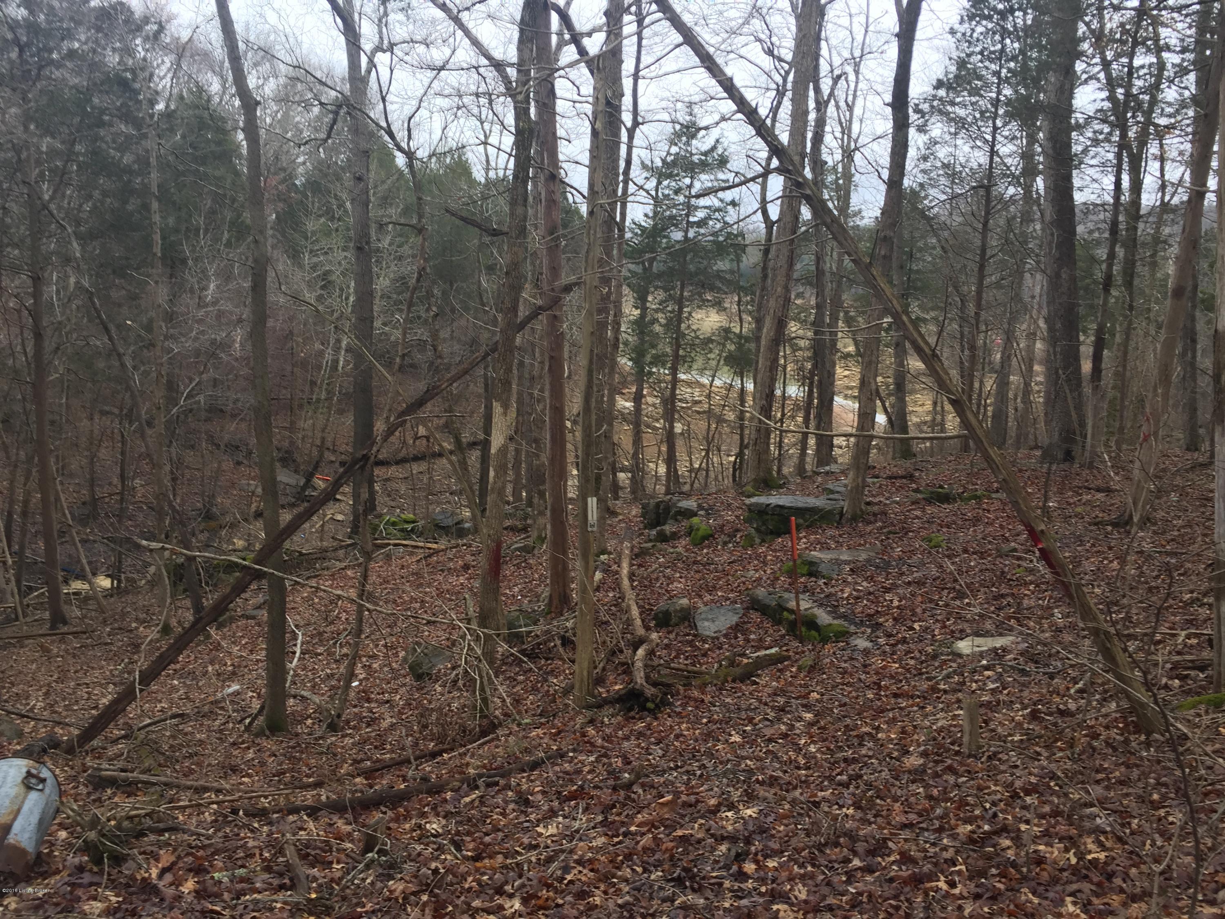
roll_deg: -2.8
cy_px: 460
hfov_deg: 61.7
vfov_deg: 48.2
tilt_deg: -10.3
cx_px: 612
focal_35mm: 29
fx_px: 1026
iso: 32
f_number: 2.2
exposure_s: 1/120
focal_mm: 4.15
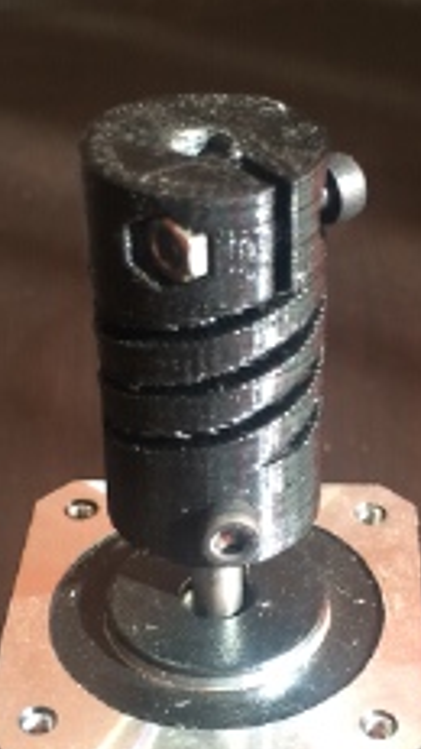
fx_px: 1448
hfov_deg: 16.4
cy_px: 473
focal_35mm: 73
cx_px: 338
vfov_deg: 28.8
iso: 80
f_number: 2.2
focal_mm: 4.15
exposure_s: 1/30
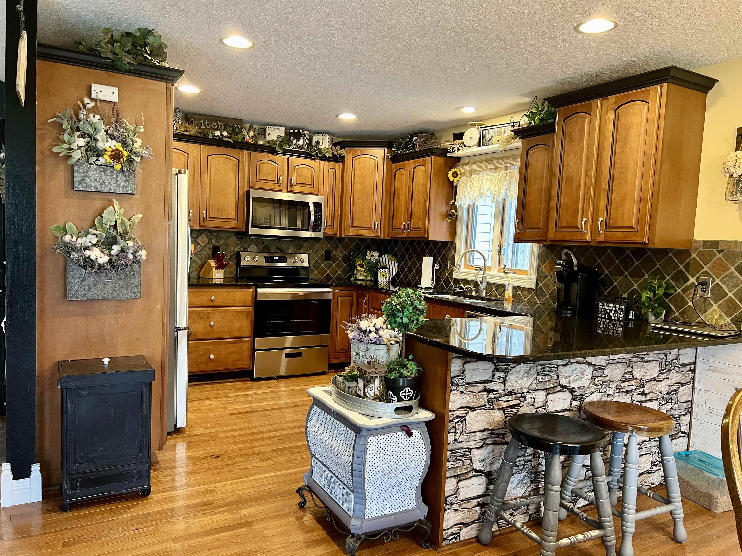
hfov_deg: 67.3
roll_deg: -2.9
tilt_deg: -4.5
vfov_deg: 53.1
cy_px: 278
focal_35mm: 26
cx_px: 371
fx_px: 557
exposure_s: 1/60
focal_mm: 5.7
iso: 250
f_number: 1.5
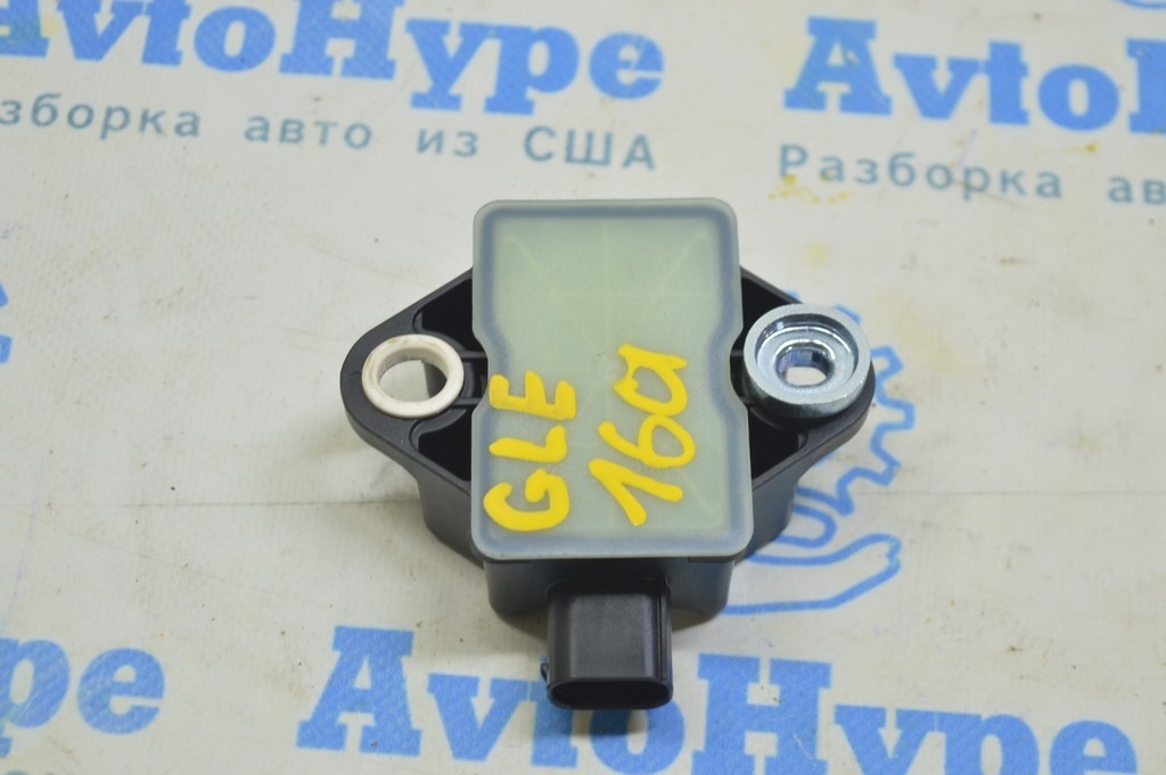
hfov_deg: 24.6
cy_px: 388
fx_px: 2670
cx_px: 583
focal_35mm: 82
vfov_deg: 16.5
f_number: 5.6
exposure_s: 1/20
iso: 400
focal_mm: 55
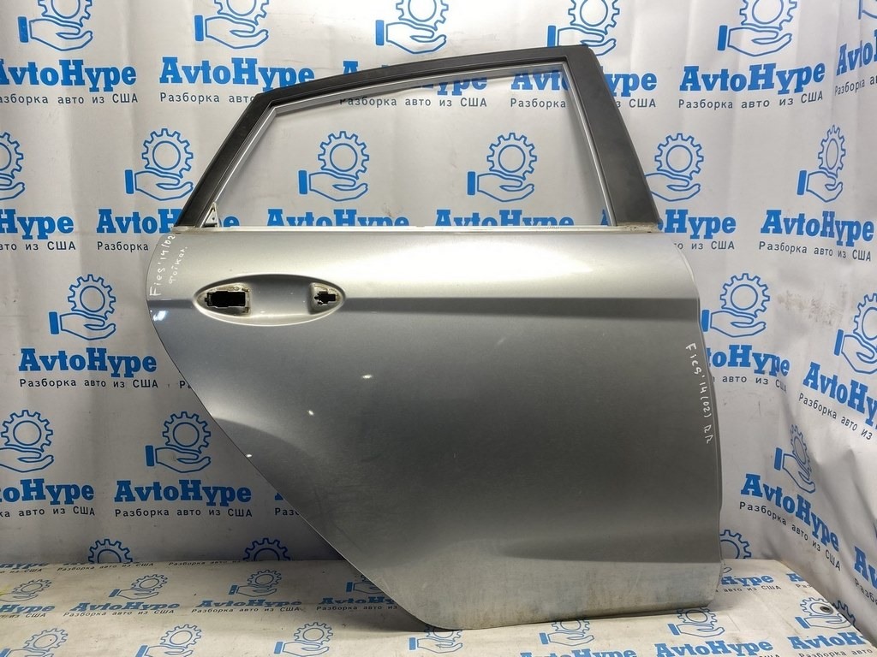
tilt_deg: -8.9
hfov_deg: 67.3
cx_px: 438
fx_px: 659
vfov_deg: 53.1
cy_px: 328
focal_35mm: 26
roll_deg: +0.3
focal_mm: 4.25
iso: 64
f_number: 1.8
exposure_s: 1/100
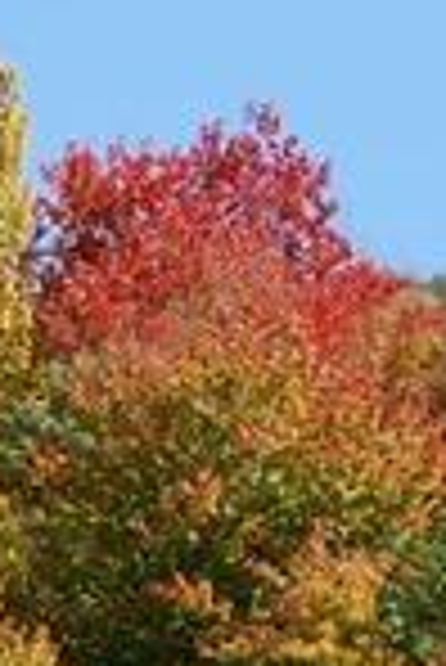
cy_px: 423
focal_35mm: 466
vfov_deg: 4.4
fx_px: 8647
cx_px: -511
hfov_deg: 2.9
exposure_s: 1/200
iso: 100
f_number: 7.1
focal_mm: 45
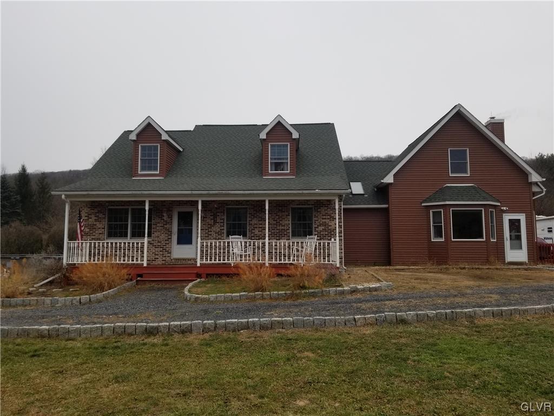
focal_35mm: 26
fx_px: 416
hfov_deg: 67.3
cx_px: 277
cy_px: 208
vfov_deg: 53.1
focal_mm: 4.25
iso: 50
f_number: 1.7
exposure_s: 1/356
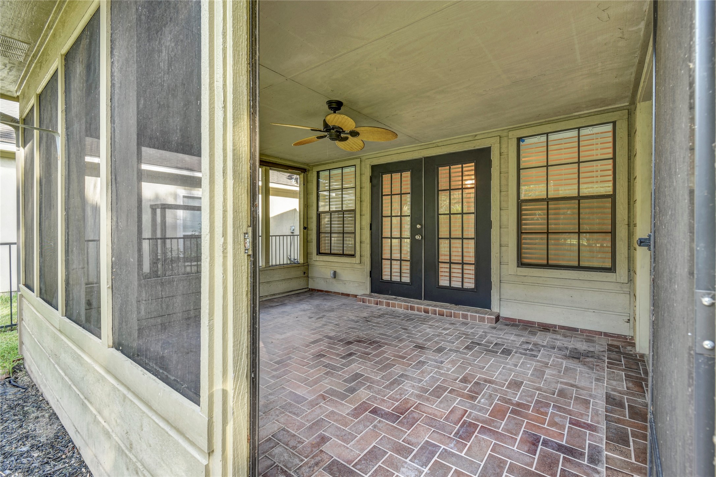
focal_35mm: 15
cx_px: 358
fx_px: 298
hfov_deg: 100.4
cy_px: 238
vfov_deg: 77.3
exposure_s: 1/4
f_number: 7.1
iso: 100
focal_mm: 10
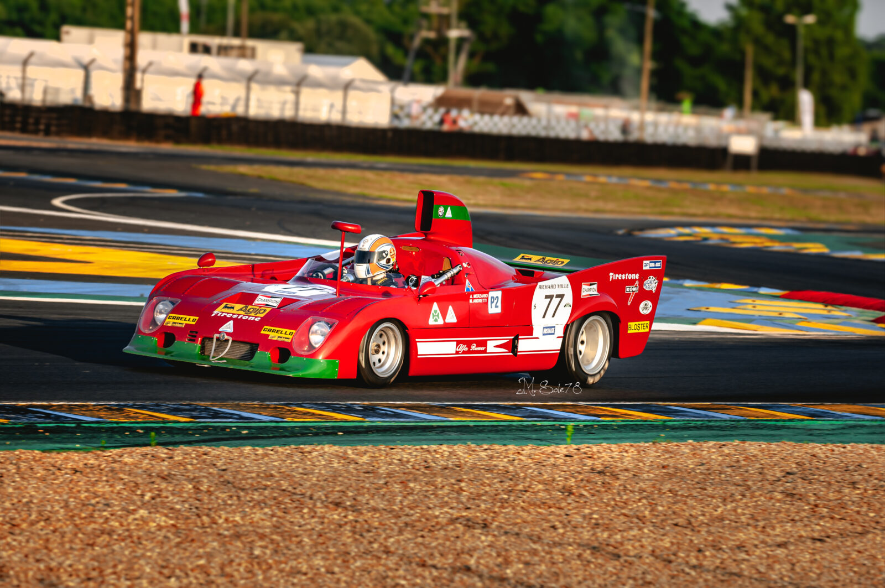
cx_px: 442
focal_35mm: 225
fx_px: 5525
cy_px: 294
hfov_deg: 9.2
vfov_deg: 6.1
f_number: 5
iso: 100
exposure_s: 1/500
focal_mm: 150
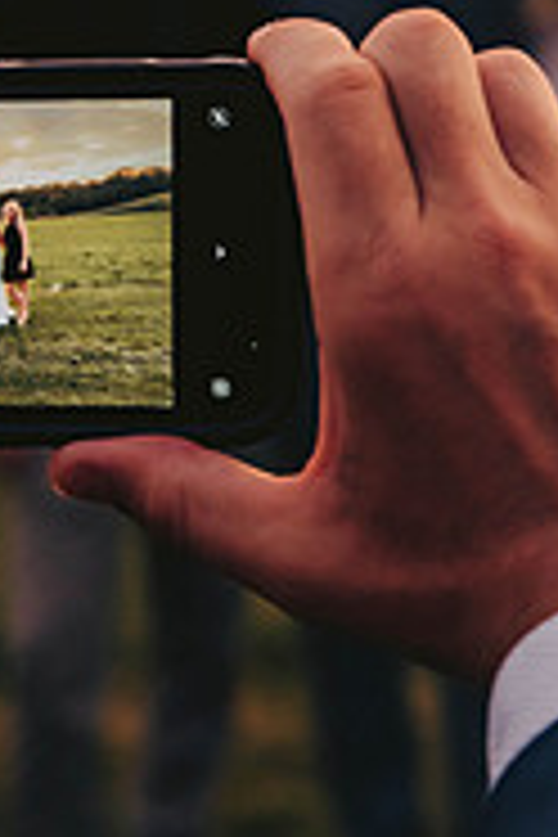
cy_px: 207
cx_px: 32
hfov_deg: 8.5
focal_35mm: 160
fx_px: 3720
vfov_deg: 12.8
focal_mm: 66
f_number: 6.3
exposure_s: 1/200
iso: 800
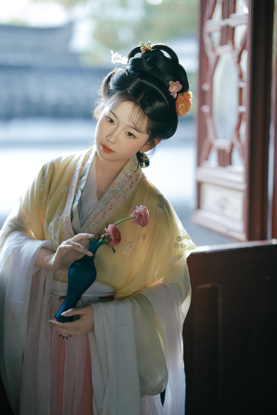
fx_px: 981
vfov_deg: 23.9
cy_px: 208
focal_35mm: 85
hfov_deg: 16.1
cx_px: 138
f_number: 1.6
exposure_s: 1/250
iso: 125
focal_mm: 85
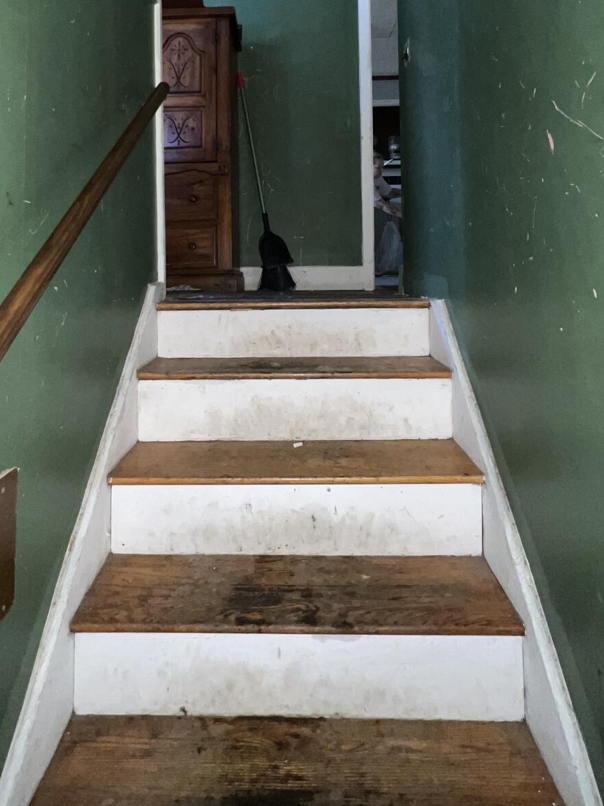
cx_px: 267
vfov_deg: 72.2
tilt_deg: +4.1
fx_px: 512
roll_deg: +0.8
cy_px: 223
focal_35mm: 22
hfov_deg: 60.9
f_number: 1.8
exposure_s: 1/30
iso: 160
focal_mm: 1.57
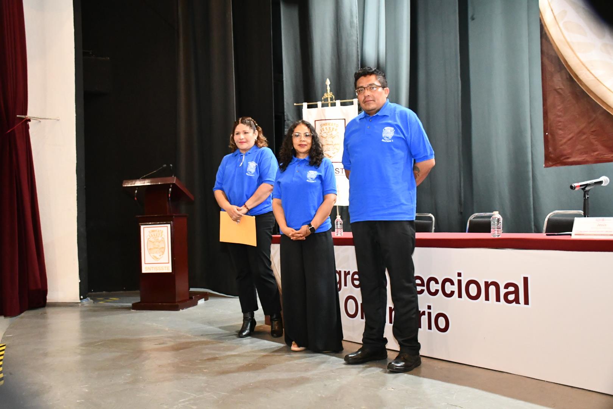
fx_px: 613
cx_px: 306
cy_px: 204
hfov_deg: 53.1
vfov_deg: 36.9
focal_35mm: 36
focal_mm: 24
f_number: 4
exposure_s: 1/60
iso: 5600
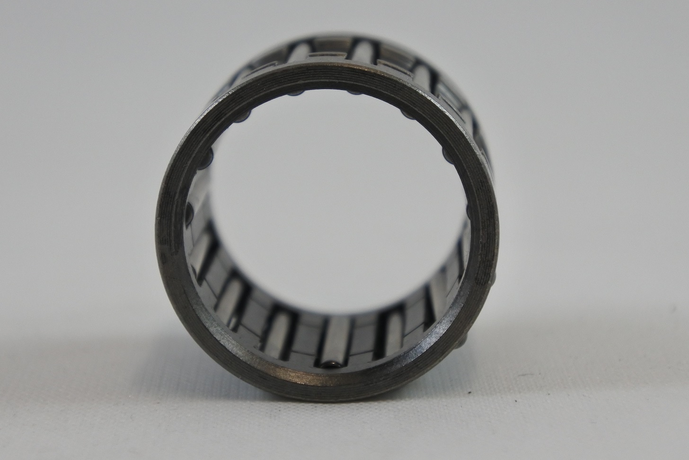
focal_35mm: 81
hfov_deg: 25.1
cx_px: 344
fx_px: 1550
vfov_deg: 16.9
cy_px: 230
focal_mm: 30
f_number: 5.6
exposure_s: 1/125
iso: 400
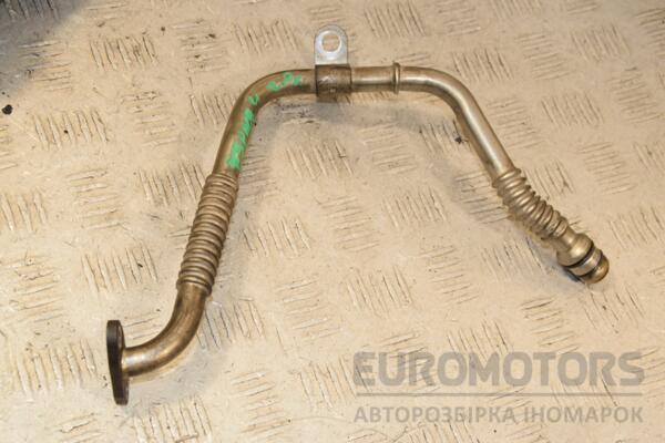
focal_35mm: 63
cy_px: 222
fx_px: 1164
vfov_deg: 21.6
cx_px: 332
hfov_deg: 31.9
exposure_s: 1/200
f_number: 8
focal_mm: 42
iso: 800
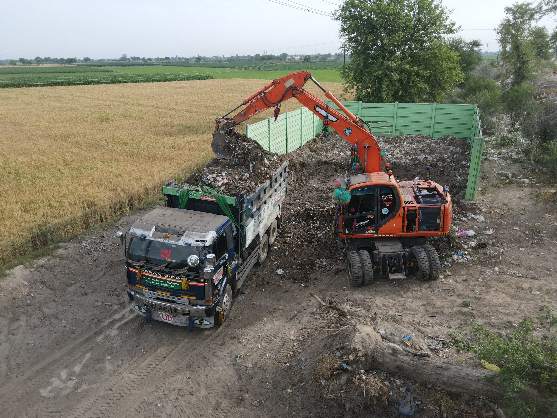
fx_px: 386
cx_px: 278
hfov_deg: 71.6
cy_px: 209
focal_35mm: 24
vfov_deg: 56.8
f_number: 2.8
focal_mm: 4.5
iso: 100
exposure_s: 1/250
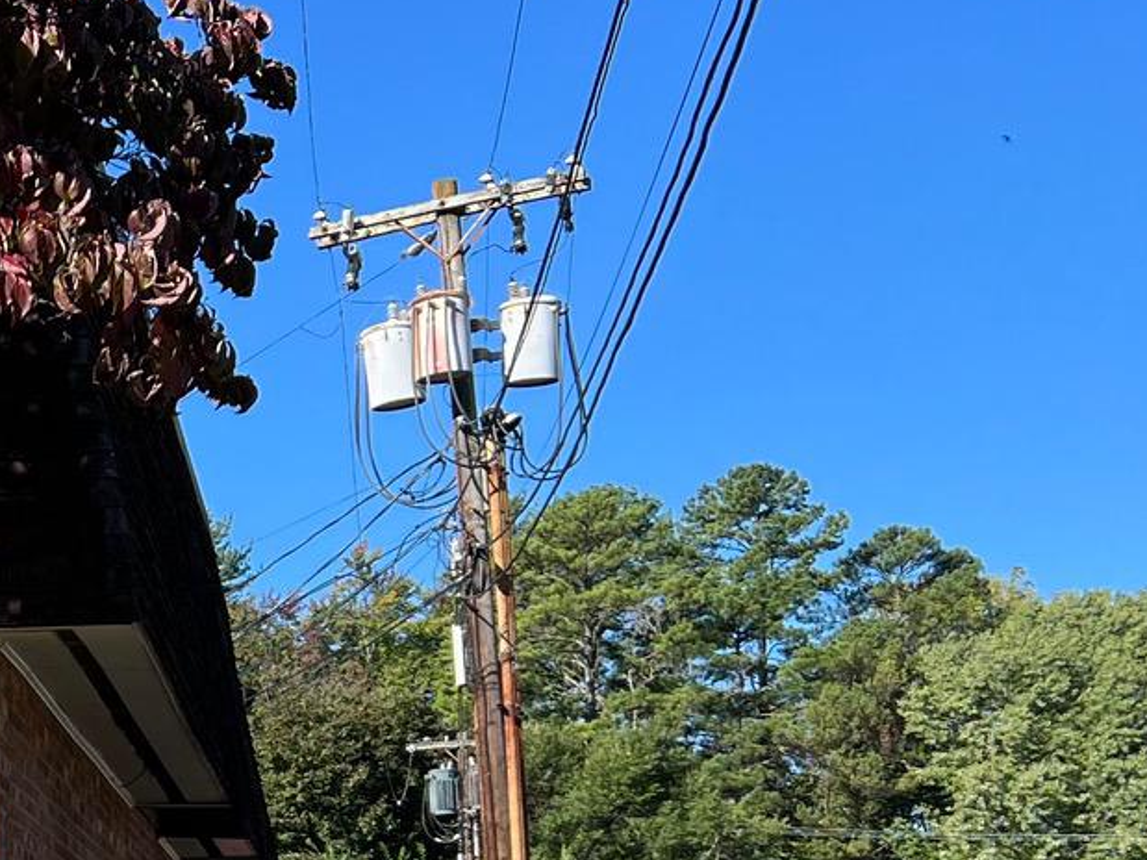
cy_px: 982
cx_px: -639
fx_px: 2849
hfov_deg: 19.4
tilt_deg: +2.6
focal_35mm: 86
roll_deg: -0.9
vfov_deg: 16.6
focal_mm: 5.7
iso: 50
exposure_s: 1/1808
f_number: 1.5
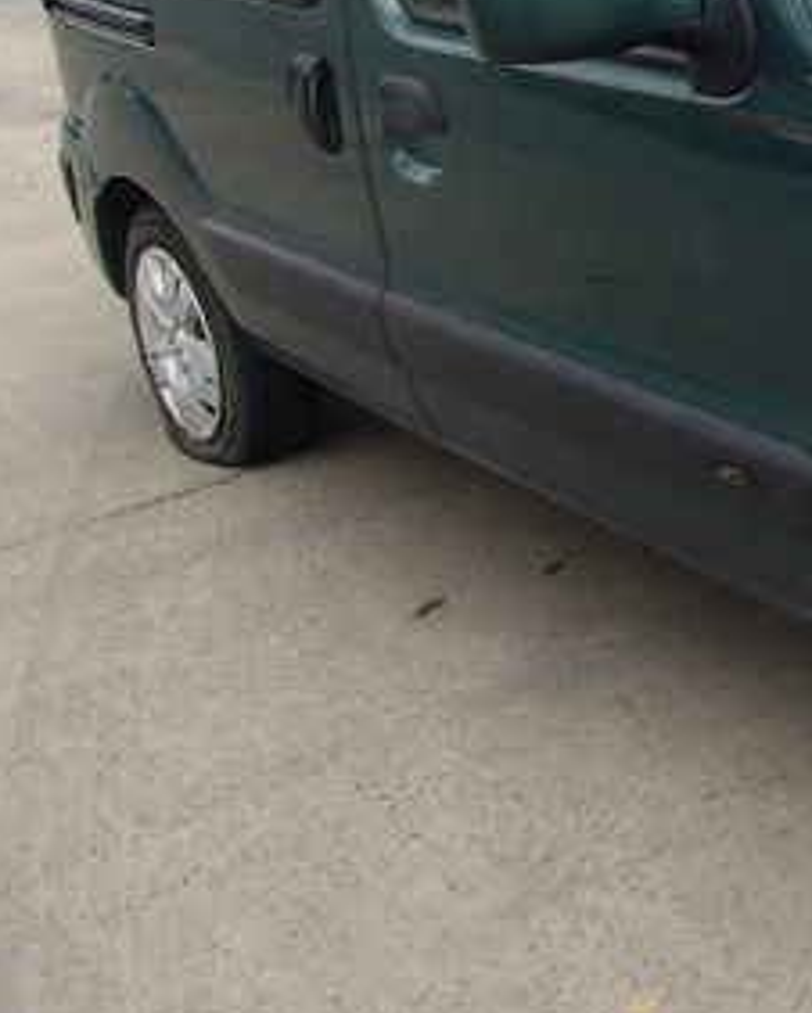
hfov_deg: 21.6
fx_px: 1860
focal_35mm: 62
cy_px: 201
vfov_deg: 29.8
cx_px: 1132
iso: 100
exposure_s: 1/200
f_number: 3.9
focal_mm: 5
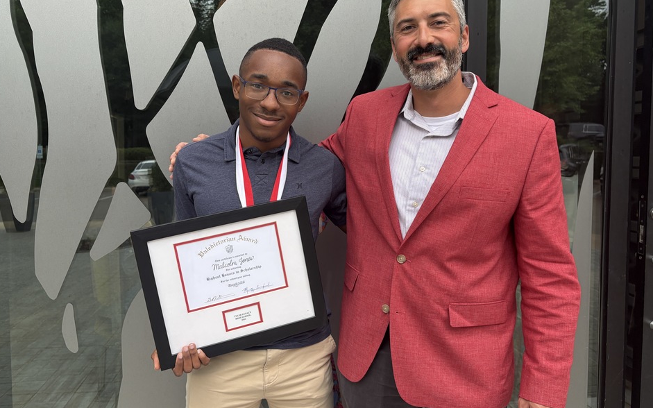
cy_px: 187
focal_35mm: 30
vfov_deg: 41.8
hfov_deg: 62.9
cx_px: 323
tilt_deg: -3.2
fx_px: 534
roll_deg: +0.5
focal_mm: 5.96
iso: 100
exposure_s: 1/121
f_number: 1.6
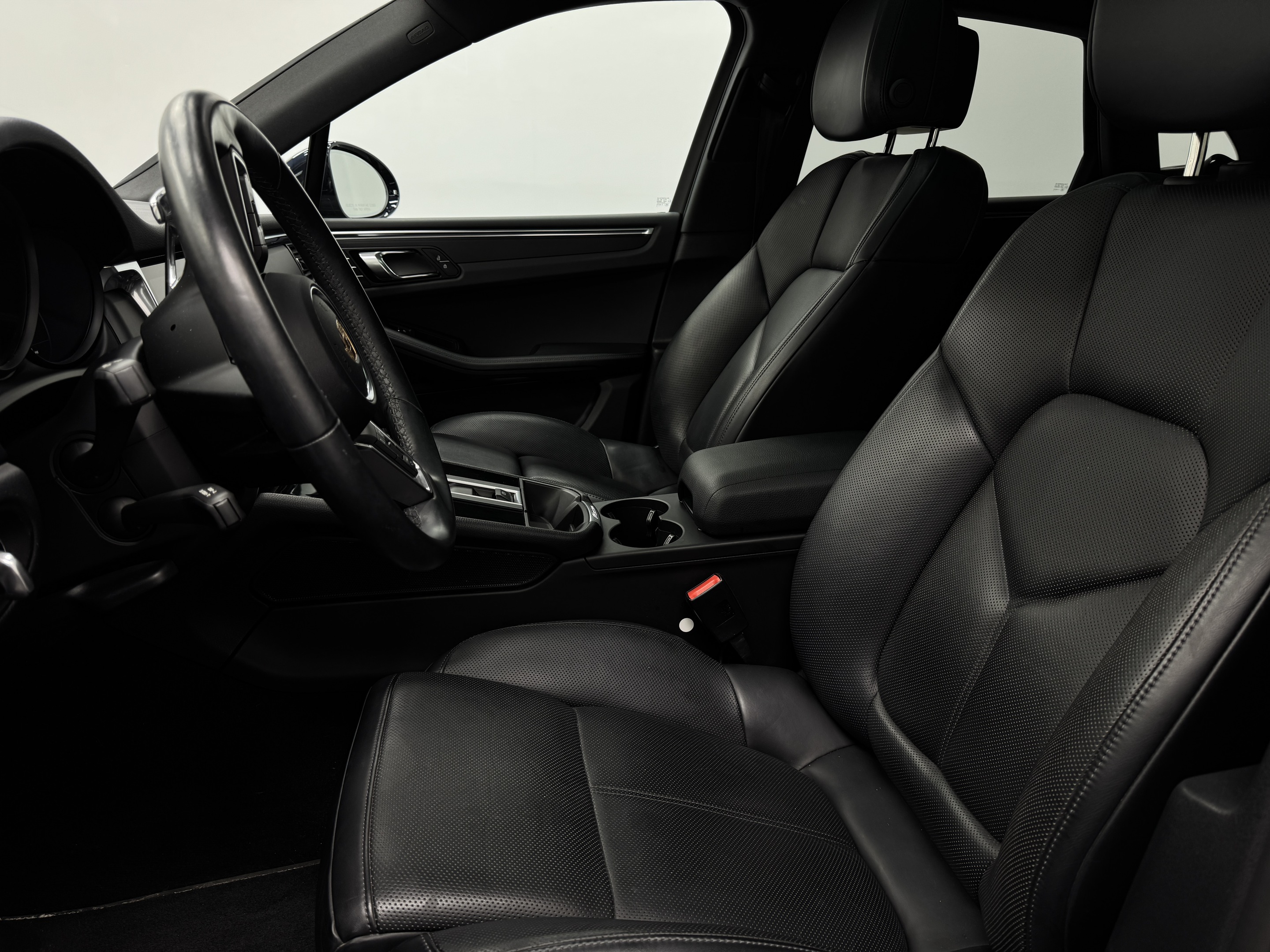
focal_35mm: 24
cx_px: 635
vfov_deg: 56.8
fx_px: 881
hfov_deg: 71.6
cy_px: 476
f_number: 1.78
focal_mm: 6.76
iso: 80
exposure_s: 1/121
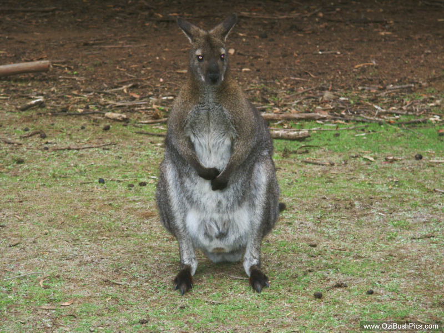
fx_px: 2501
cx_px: 222
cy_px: 166
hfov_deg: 10.1
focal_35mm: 195
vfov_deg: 7.6
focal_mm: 49.45
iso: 200
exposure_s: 1/500
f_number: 3.5
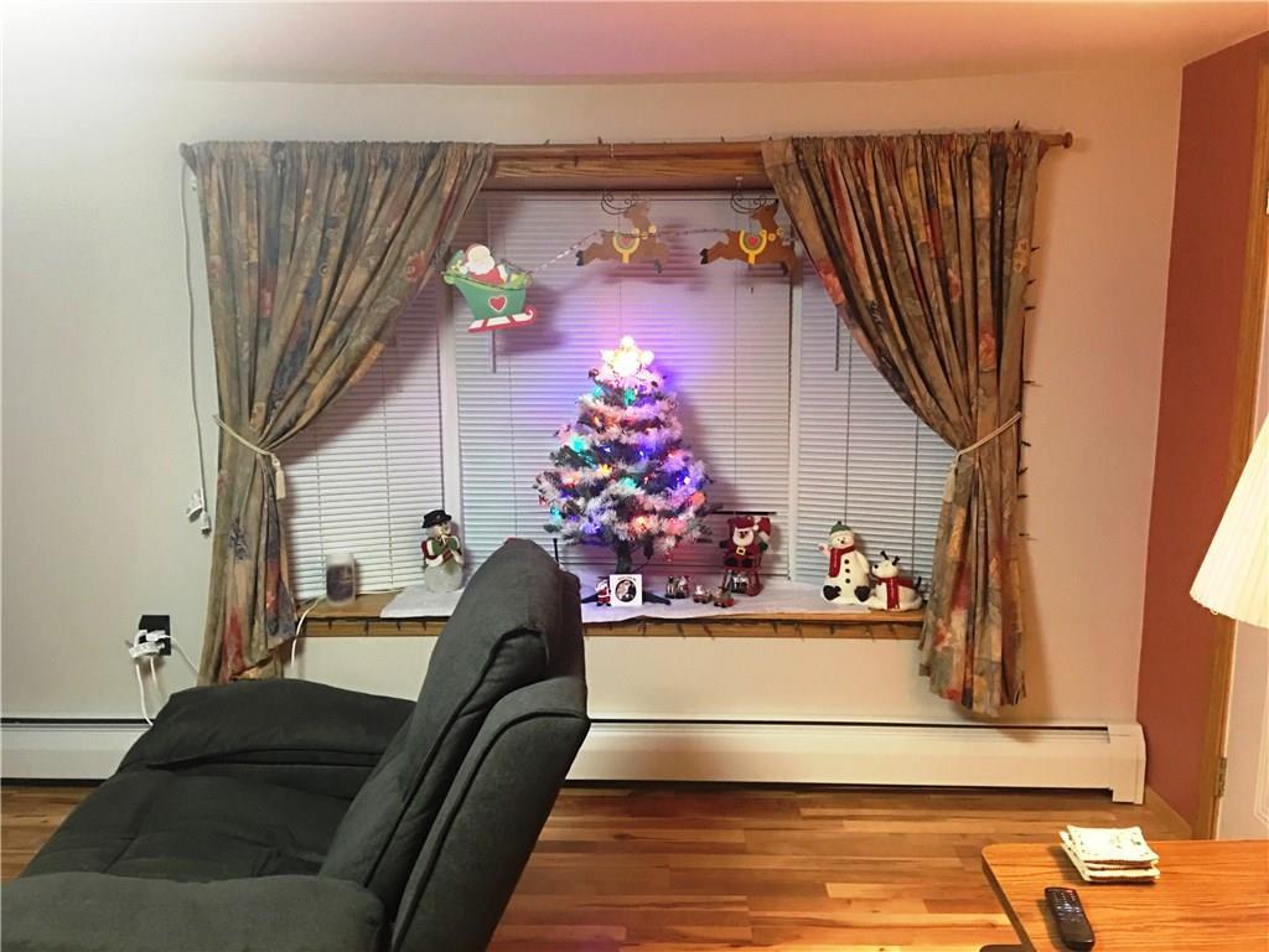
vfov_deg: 48.2
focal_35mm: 29
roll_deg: +0.1
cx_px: 634
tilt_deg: -8.5
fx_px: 1063
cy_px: 476
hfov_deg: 61.7
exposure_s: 1/4
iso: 80
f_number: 2.2
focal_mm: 4.15
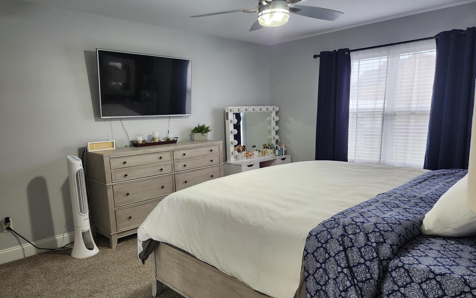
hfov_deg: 72.5
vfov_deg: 49.0
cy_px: 179
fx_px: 324
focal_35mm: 25
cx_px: 235
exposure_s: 1/120
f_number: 1.8
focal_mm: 5.4
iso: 250
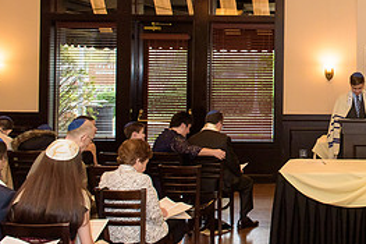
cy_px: 66
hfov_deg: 33.6
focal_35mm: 53
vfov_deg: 25.2
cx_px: 383
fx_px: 538
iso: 1000
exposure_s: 1/125
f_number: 5
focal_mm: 24
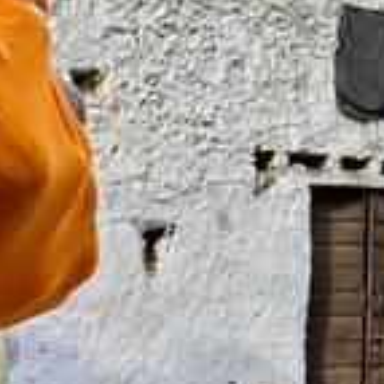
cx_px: -137
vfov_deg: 17.3
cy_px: 489
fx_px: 1192
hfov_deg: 17.0
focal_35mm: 95
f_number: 1.78
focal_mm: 6.76
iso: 80
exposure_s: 1/1010
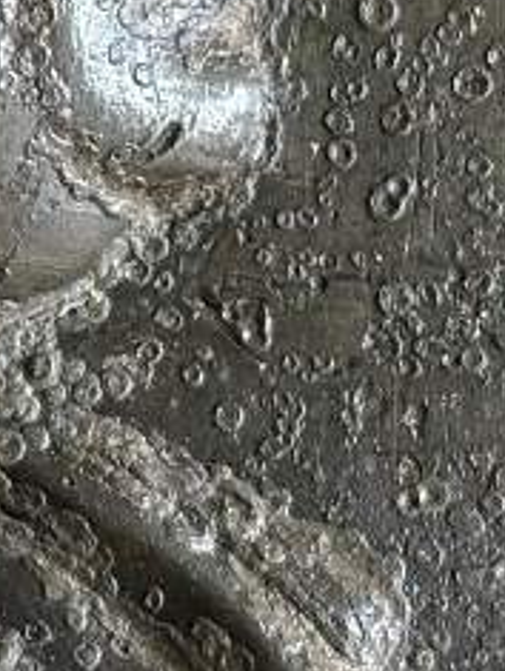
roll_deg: -0.5
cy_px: 160
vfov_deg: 7.5
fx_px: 5141
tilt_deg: -27.9
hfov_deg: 5.6
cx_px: -305
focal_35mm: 265
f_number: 1.6
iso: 160
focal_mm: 5.96
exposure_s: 1/43
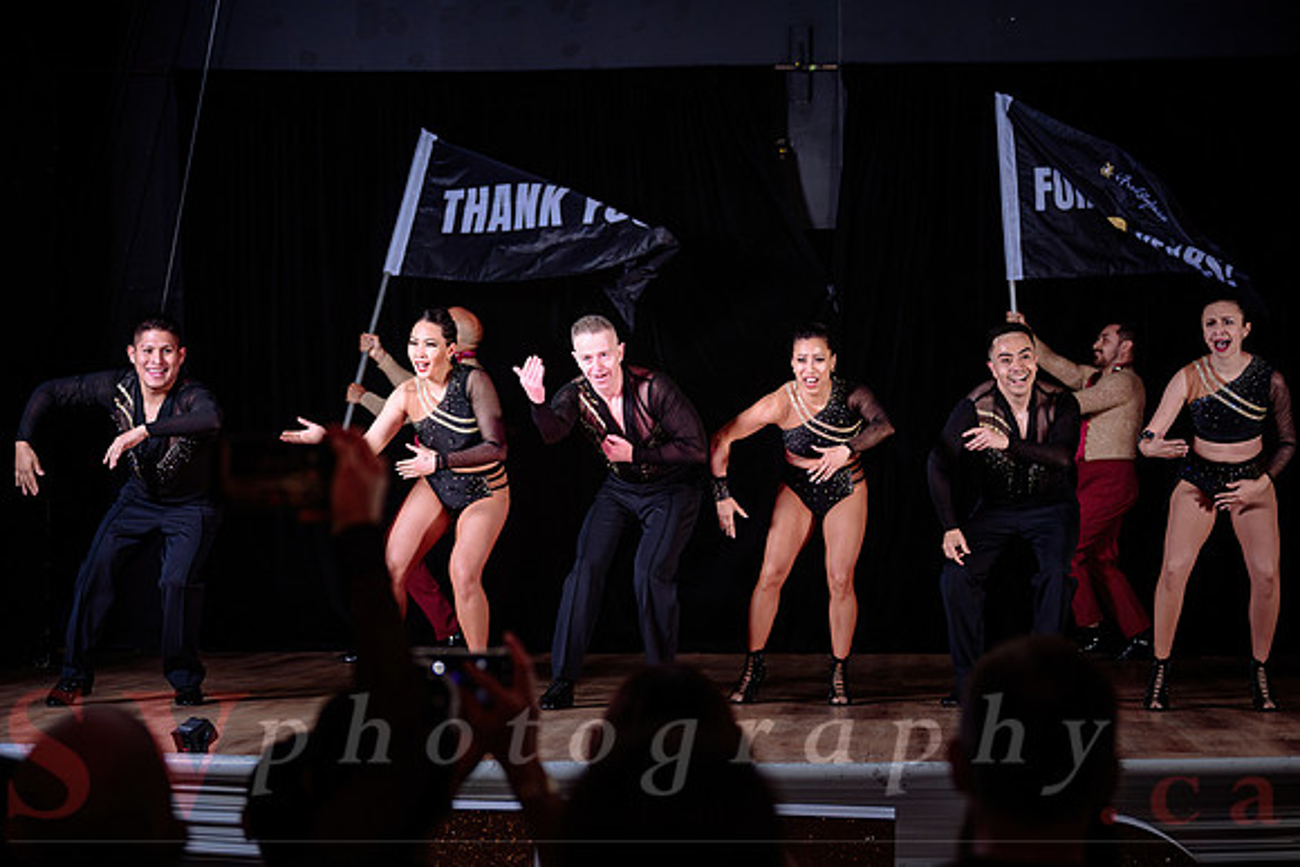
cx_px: 615
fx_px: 2702
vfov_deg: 18.2
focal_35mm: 75
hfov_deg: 27.0
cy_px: 420
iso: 400
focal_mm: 70
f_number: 3.2
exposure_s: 1/200
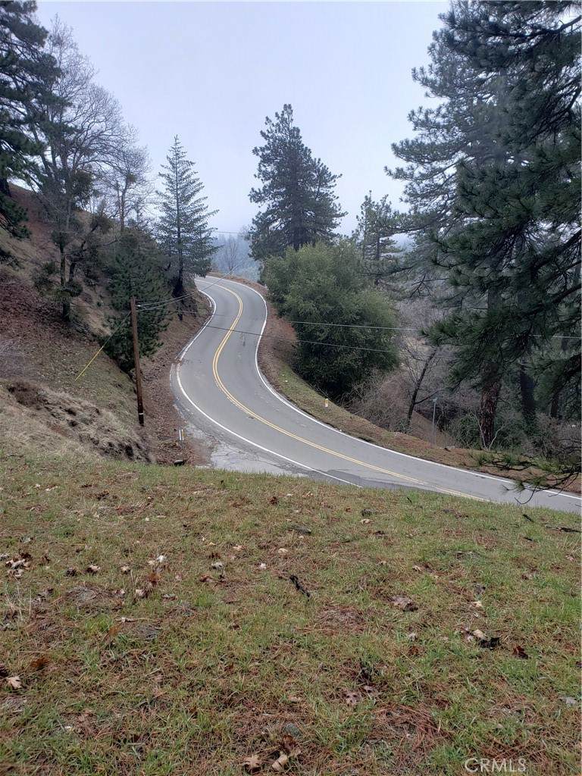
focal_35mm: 26
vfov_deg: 67.3
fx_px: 583
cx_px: 291
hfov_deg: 53.1
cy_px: 388
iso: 50
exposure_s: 1/328
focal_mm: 4.3
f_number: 2.4
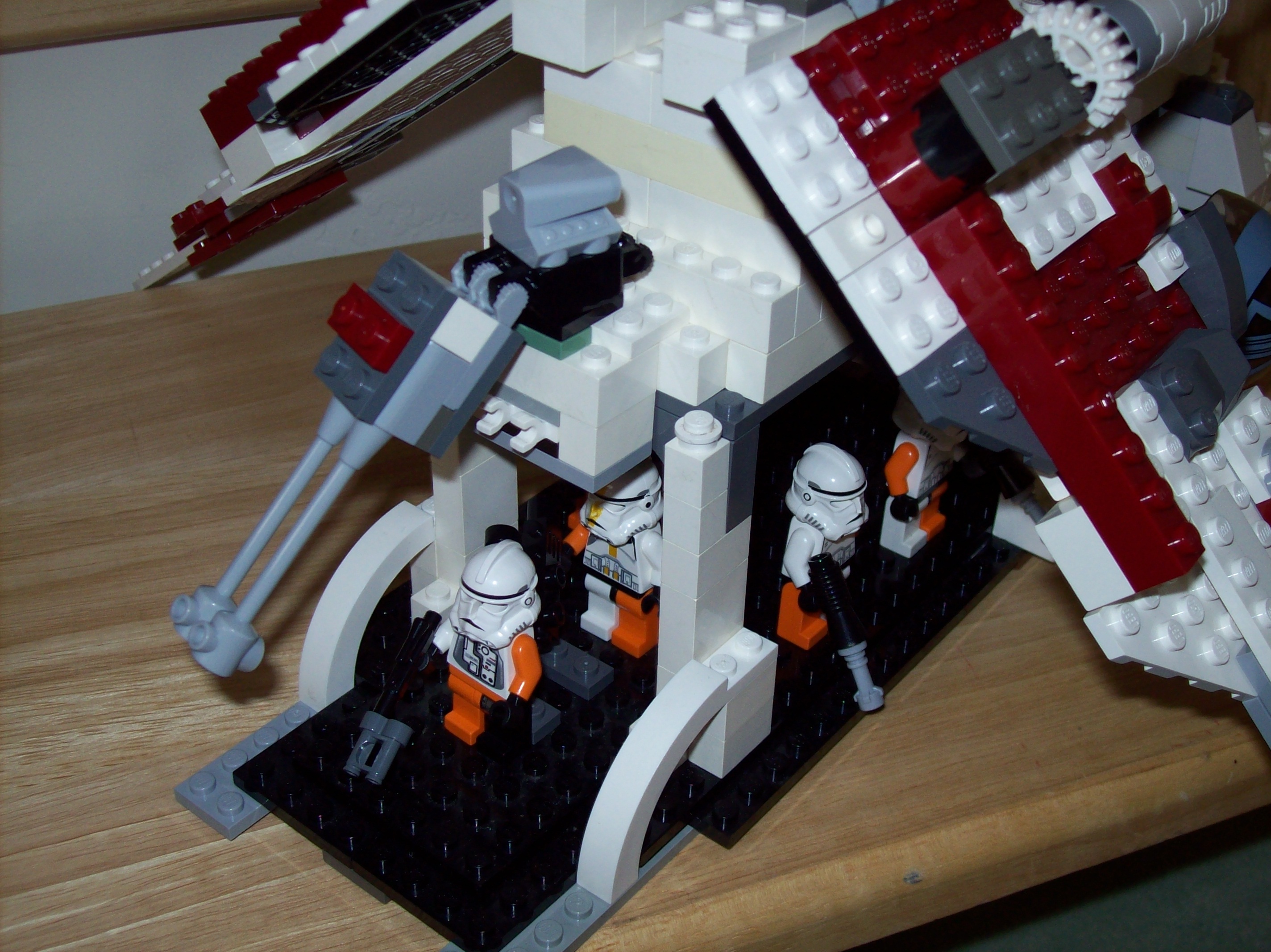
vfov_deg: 32.2
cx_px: 636
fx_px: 1652
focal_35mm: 45
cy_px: 476
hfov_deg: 42.1
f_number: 3
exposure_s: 1/73.6
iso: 80
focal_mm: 7.6
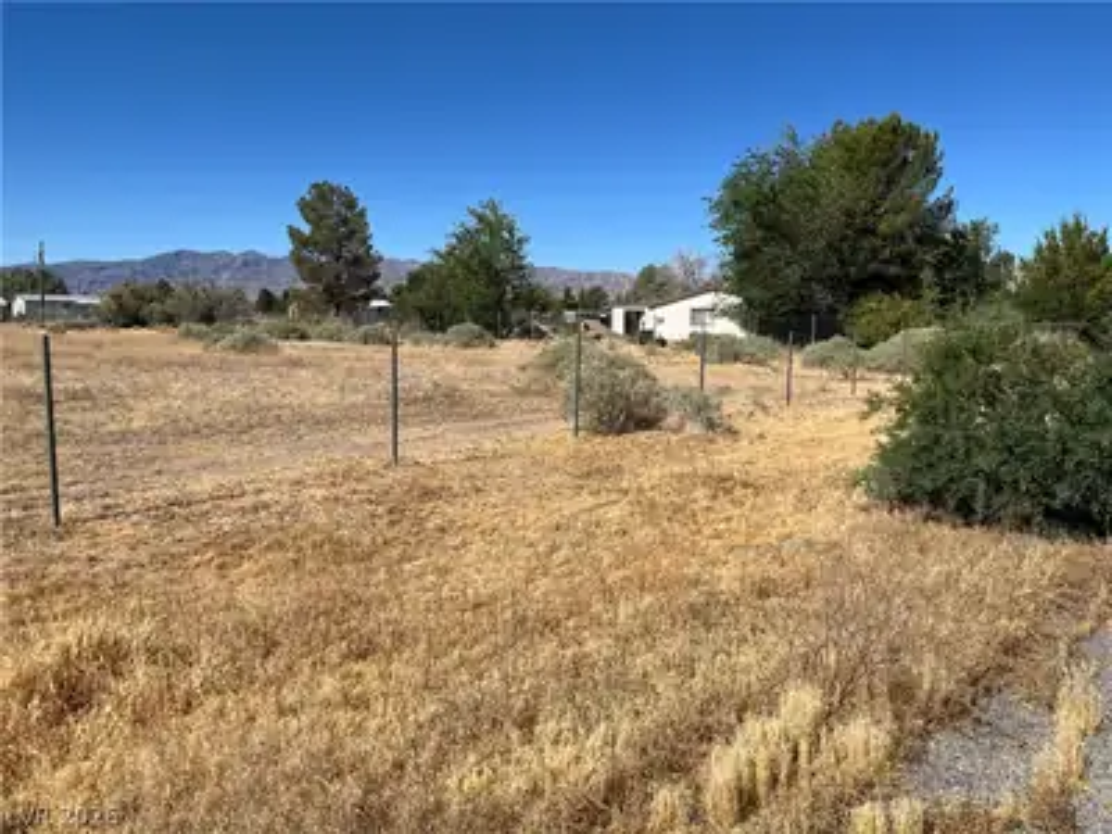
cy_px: 417
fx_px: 835
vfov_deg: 53.1
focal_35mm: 26
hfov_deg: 67.3
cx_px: 556
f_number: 1.6
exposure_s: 1/5319
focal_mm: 5.1
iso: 50
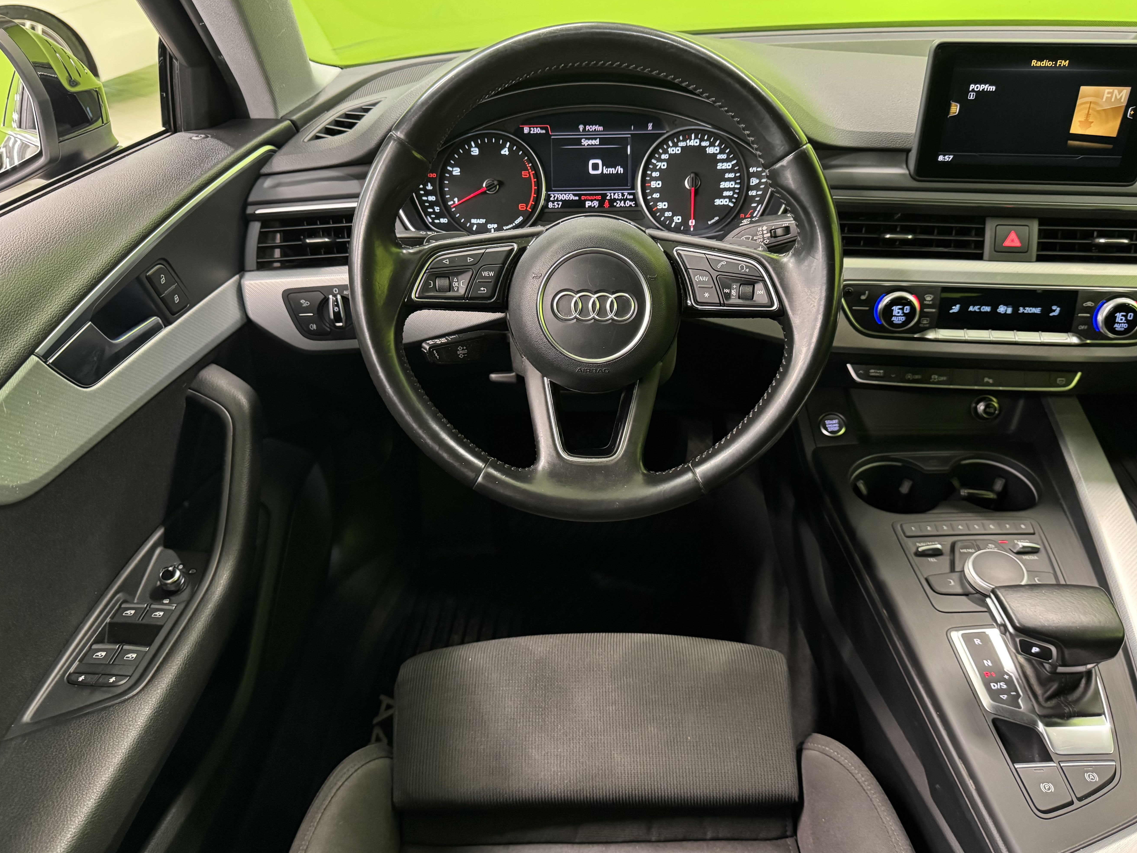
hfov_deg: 67.3
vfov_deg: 53.1
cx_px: 579
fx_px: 854
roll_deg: +1.8
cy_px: 415
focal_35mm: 26
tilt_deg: -31.3
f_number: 1.78
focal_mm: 6.76
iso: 800
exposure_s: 1/33
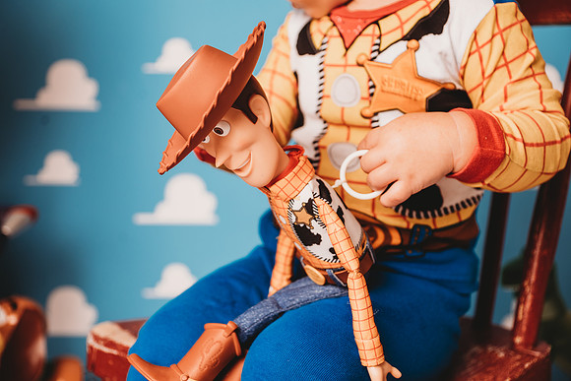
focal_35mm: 62
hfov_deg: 32.4
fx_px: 984
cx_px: 286
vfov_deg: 21.9
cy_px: 190
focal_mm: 62
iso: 100
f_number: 4
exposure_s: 1/160
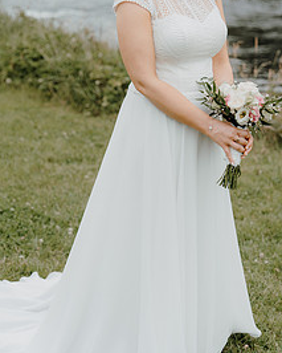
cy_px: 123
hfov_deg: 16.7
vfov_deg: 20.7
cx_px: 132
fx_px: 959
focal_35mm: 92
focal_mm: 58
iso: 125
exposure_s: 1/800
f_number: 2.8
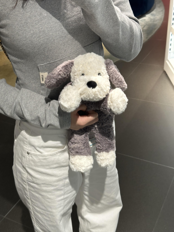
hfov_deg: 30.3
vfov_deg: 39.7
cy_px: 116
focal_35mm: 48
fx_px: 322
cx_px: 87
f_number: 1.78
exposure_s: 1/100
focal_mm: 6.86
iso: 100
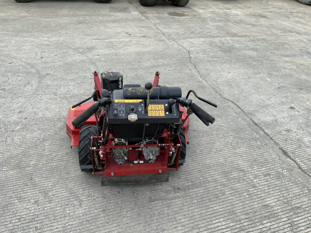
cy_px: 116
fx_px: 261
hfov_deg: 61.7
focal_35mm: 29
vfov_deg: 48.2
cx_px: 156
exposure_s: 1/203
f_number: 1.8
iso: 16
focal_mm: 3
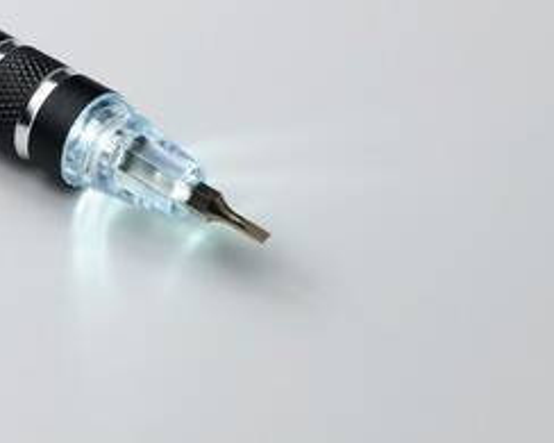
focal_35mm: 242
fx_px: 3966
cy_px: 159
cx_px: 82
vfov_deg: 6.4
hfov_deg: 8.0
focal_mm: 105
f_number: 18
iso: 100
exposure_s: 1/15
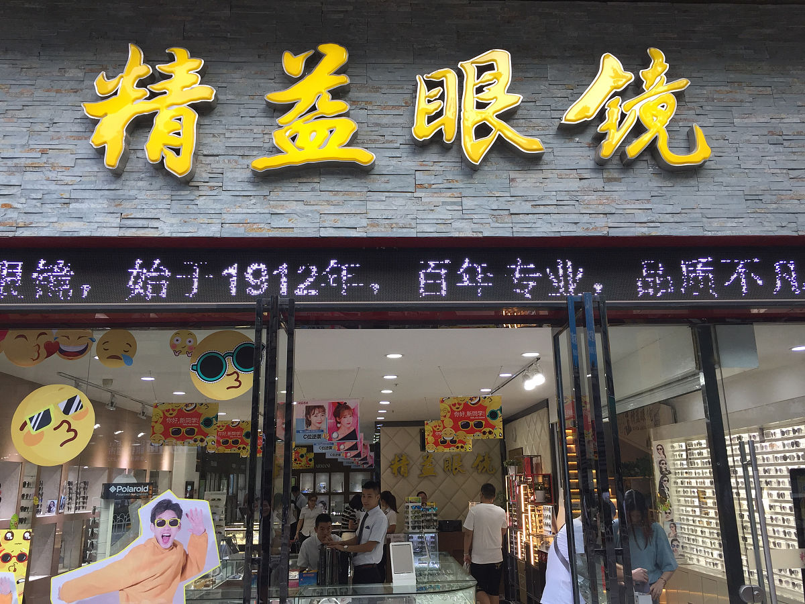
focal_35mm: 29
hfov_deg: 61.7
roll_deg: +0.4
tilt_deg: +15.6
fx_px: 674
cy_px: 302
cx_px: 402
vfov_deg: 48.2
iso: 50
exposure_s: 1/100
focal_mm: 4.15
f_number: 2.2
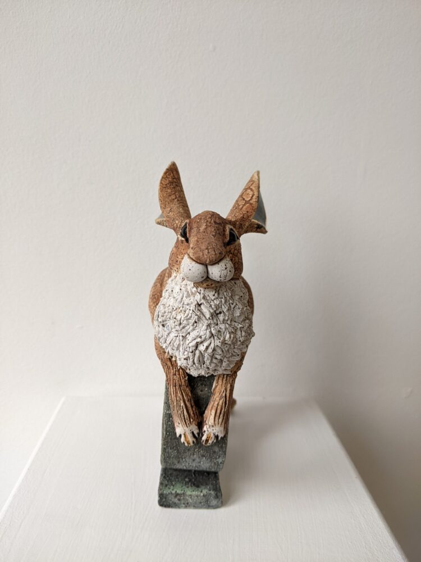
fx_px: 438
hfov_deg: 51.4
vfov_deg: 65.3
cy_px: 281
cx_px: 210
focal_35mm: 27
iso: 122
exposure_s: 1/49.9
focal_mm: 4.44
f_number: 1.8
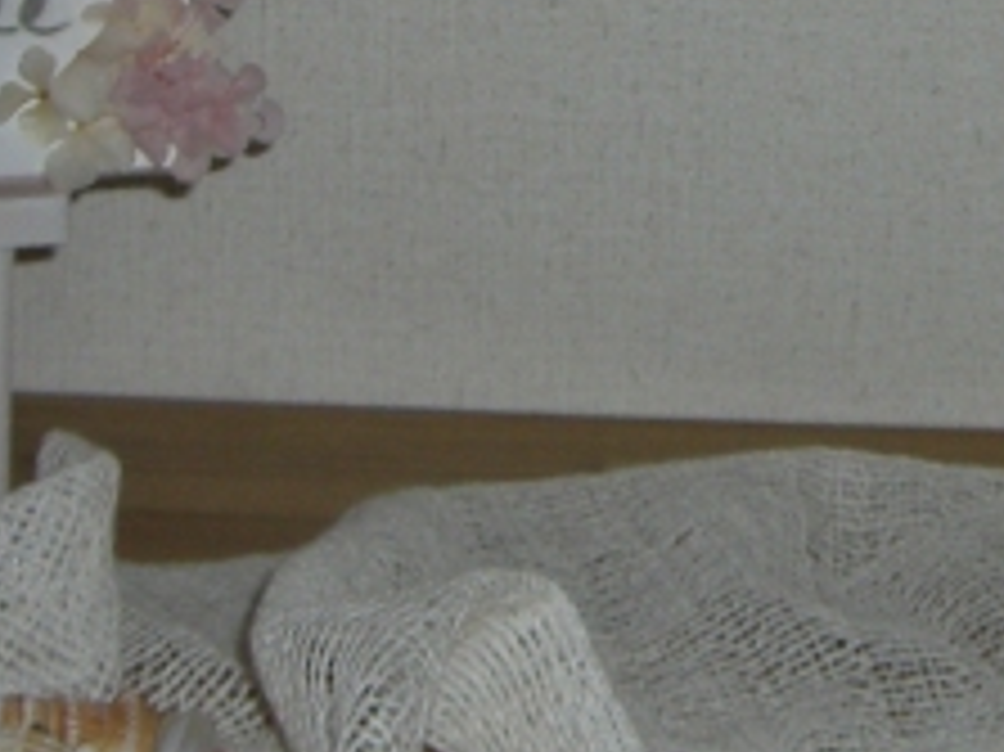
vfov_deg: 13.3
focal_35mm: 109
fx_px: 3160
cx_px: 828
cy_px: -108
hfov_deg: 17.9
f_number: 2.7
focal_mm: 6.2
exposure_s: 1/60
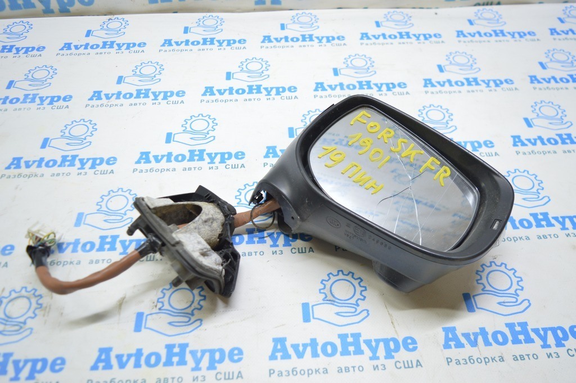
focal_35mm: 33
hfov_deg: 57.3
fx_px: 528
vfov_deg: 39.9
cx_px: 288
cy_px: 192
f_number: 3.8
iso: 400
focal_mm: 22
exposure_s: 1/40
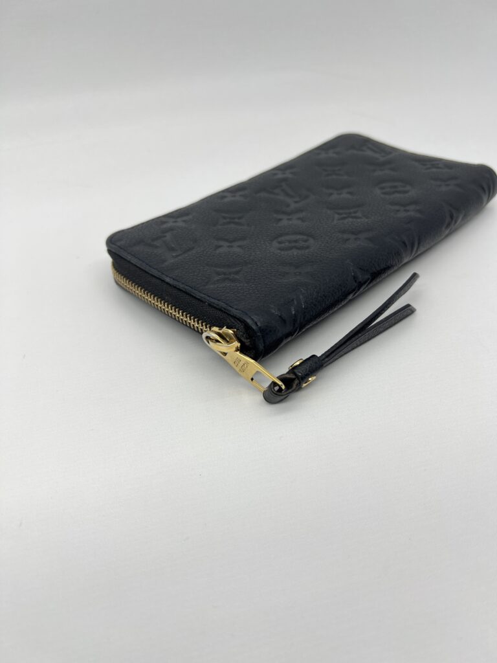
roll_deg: +2.4
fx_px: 498
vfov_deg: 67.3
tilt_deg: -39.3
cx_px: 248
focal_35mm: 26
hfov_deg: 53.1
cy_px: 332
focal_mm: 5.7
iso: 40
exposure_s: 1/205
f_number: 1.5
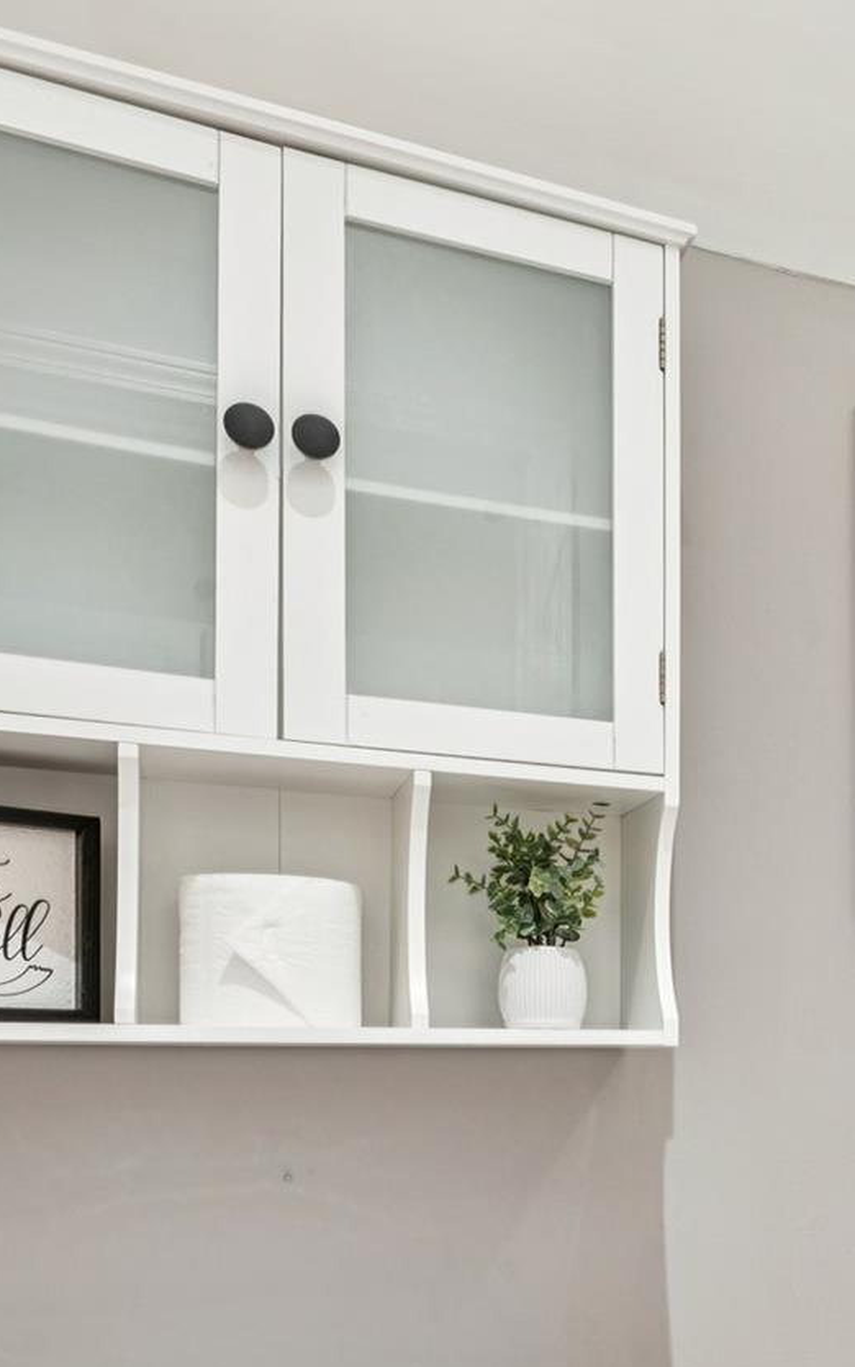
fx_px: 1538
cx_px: 1169
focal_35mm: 41
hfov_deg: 25.7
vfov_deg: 46.1
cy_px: 1039
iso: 100
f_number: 13
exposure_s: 5
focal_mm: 16.5
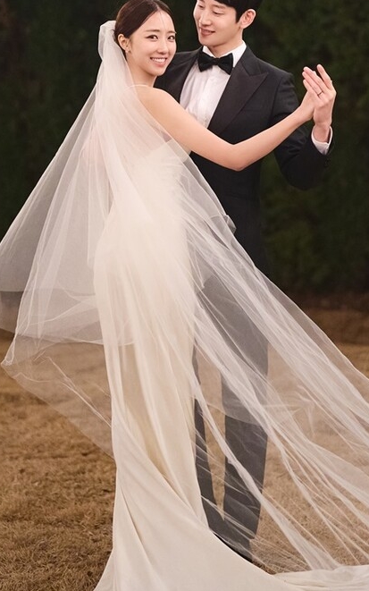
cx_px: 262
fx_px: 1674
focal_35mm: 104
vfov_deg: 19.9
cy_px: 146
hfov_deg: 12.6
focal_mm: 50
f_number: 1.4
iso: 5000
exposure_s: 1/125
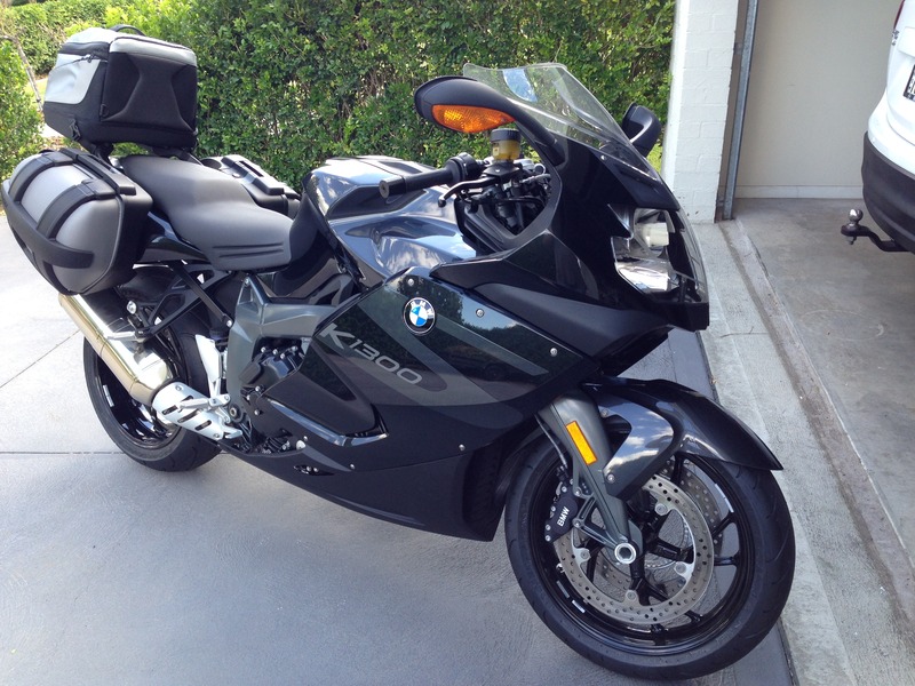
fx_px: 872
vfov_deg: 42.9
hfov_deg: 55.4
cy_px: 343
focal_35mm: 33
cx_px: 458
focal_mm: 4.12
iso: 64
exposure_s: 1/120
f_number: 2.4
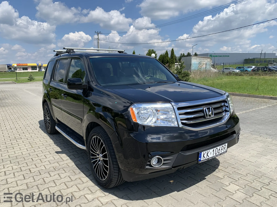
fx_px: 208
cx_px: 138
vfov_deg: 53.1
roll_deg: +2.1
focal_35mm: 26
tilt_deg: -9.9
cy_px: 104
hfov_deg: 67.3
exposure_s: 1/2257
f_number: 1.8
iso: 25
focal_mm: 4.25
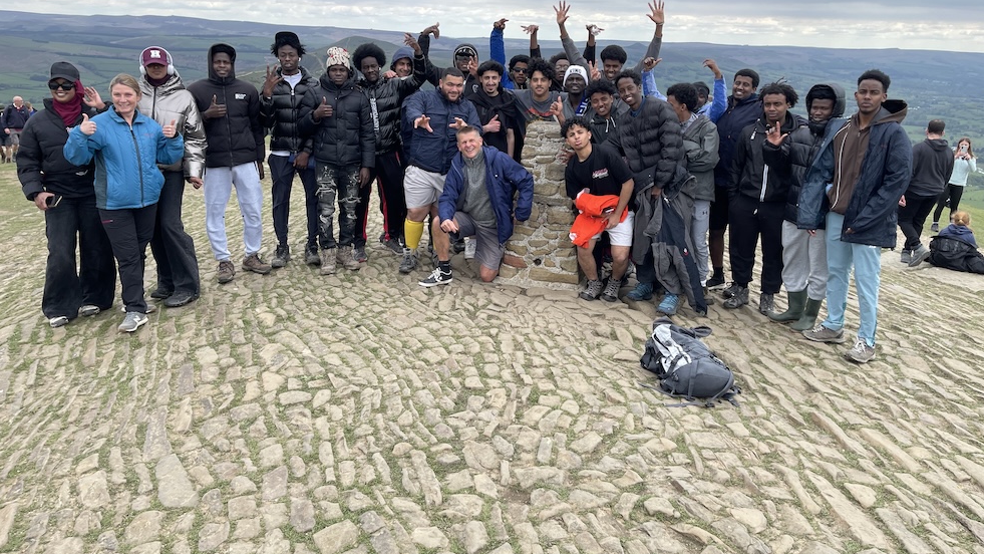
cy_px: 226
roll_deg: -1.6
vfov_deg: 41.3
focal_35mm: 28
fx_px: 731
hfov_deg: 67.9
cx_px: 504
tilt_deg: -15.3
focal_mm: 5.1
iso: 32
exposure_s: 1/818
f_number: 1.6
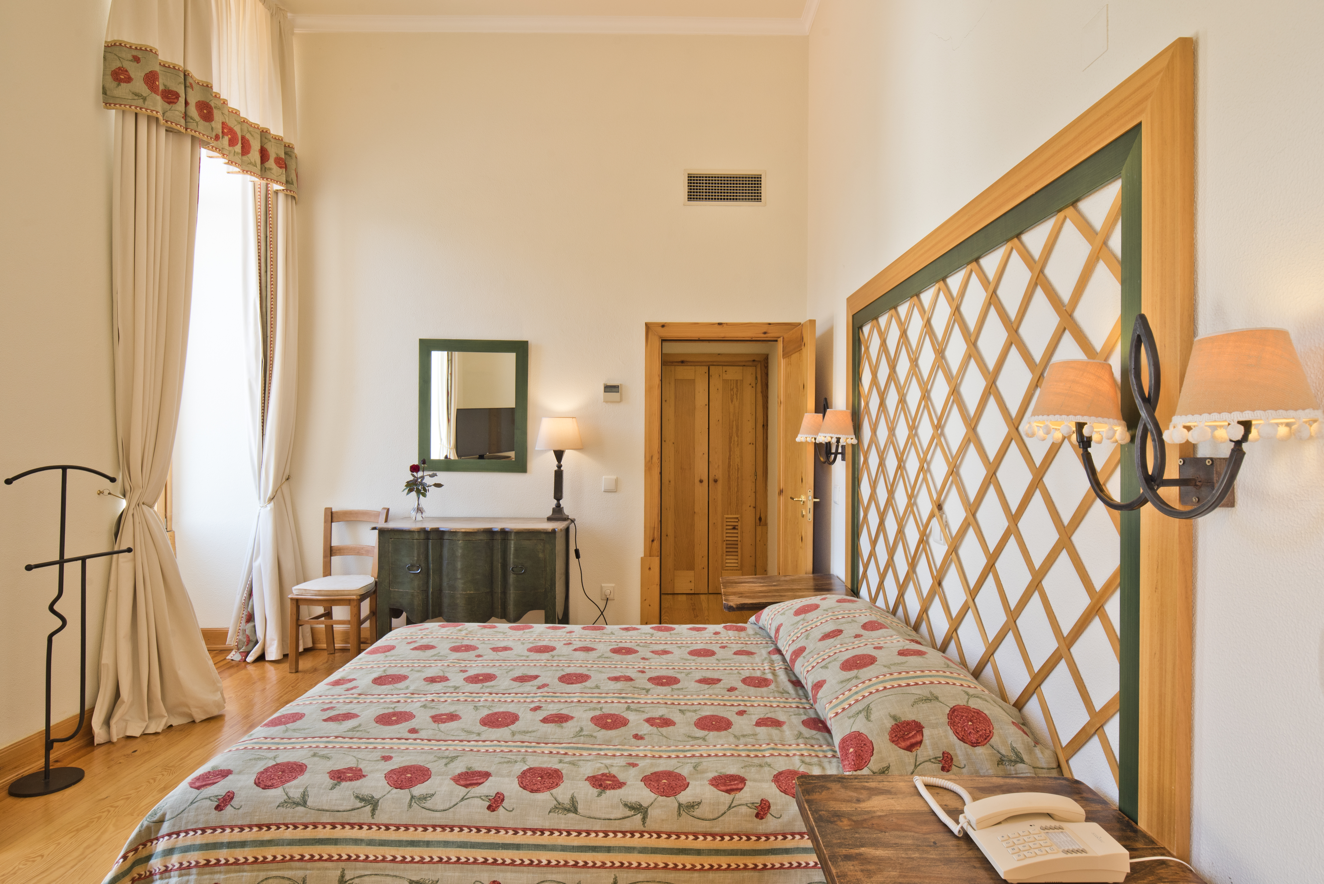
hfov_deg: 86.9
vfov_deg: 64.6
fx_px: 699
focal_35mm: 19
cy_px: 442
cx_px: 662
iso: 200
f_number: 11
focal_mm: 19
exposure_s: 1/15
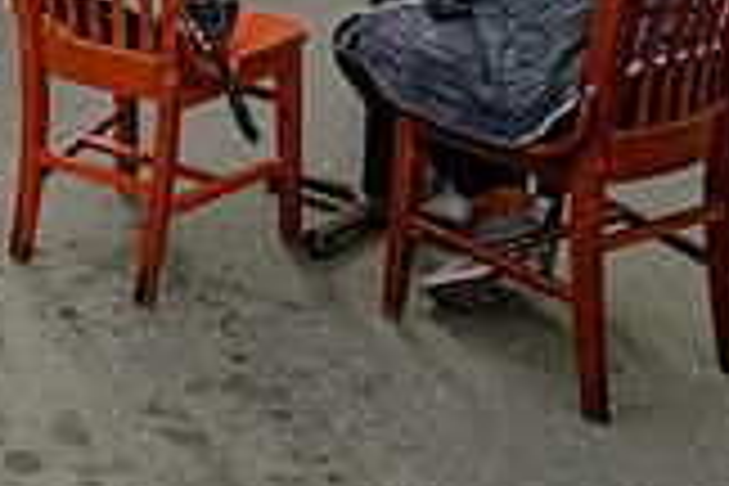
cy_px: -270
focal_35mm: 86
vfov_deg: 14.7
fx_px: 1741
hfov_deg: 22.2
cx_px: -94
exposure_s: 1/200
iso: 100
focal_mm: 24
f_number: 4
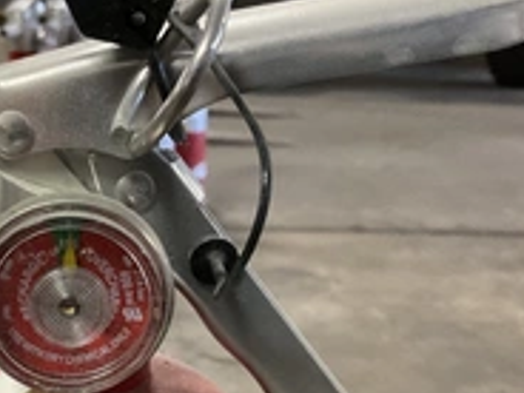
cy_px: 353
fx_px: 954
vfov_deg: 22.7
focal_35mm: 63
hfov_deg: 30.0
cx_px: 103
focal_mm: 3
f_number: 1.8
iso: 200
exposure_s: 1/60
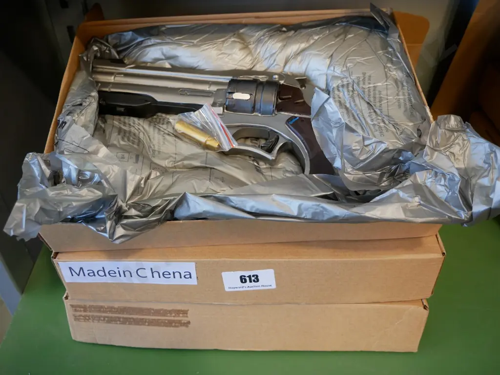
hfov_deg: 54.0
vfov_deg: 41.8
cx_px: 250
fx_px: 491
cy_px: 188
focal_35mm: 34
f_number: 3.8
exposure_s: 1/60
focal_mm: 17
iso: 500
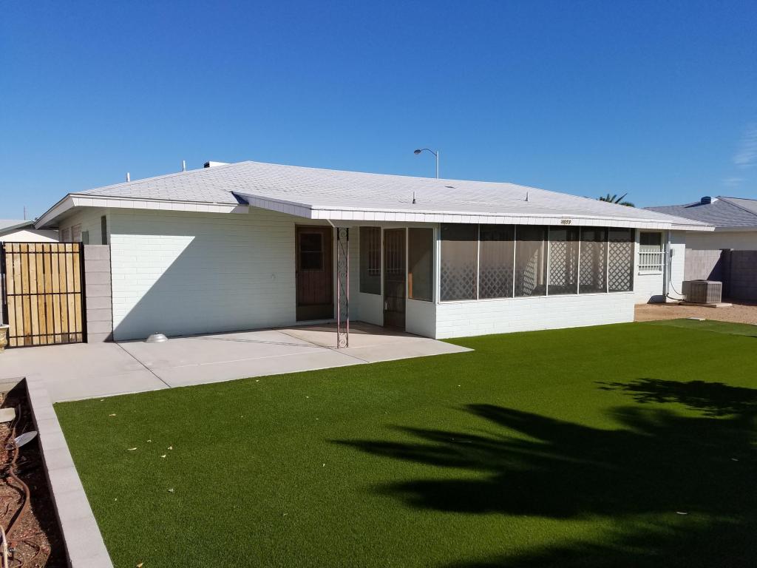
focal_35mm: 26
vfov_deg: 53.1
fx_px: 569
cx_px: 378
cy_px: 284
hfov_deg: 67.3
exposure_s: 1/3648
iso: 50
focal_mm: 4.2
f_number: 1.7
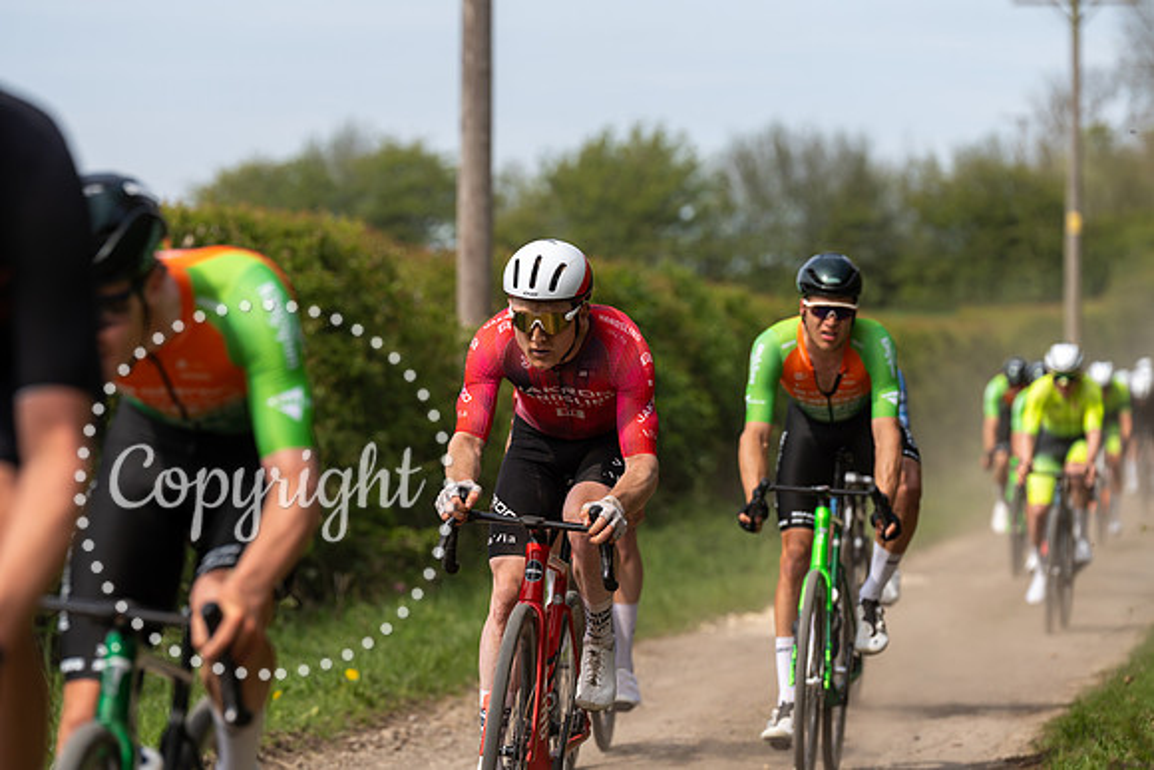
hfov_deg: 11.1
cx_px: 577
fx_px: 5931
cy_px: 385
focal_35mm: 185
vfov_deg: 7.4
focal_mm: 185
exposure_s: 1/1000
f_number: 5
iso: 200
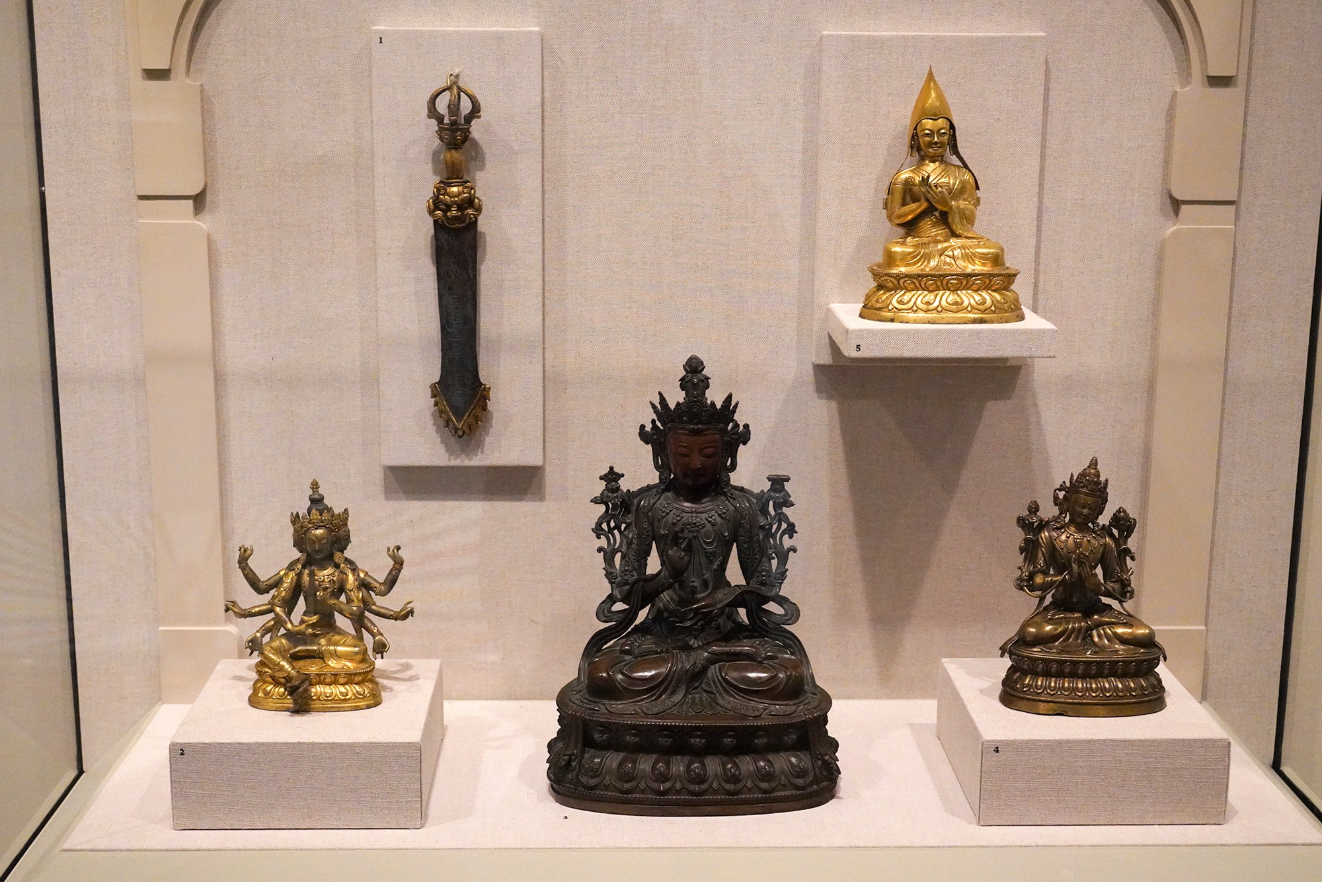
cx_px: 661
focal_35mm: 42
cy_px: 441
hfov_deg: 46.4
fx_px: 1542
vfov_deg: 31.9
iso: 8000
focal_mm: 42
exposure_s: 1/100
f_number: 5.6
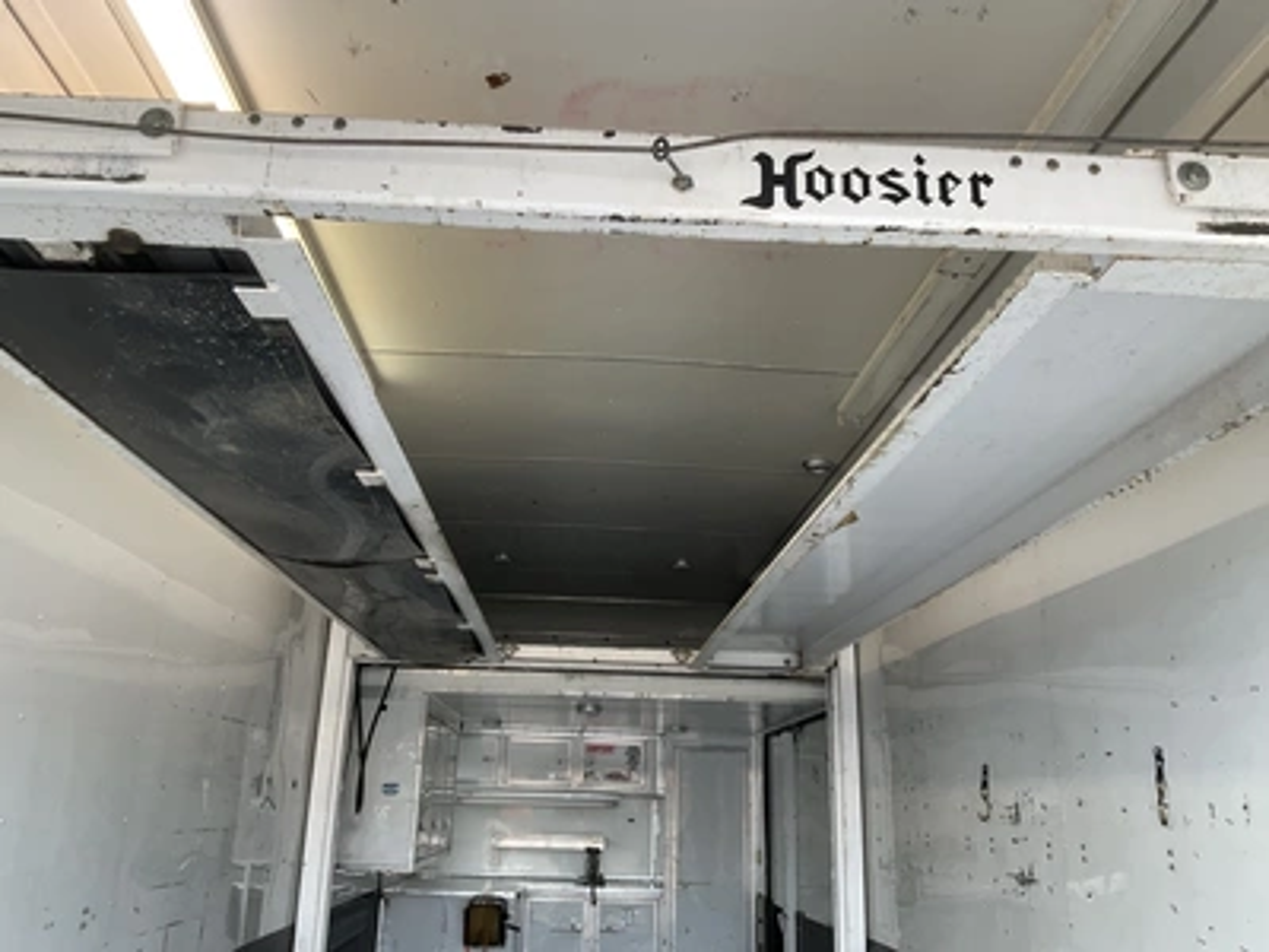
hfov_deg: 61.7
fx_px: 1063
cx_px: 634
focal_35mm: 29
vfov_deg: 48.2
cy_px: 476
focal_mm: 3
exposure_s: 1/120
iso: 32
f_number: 1.8
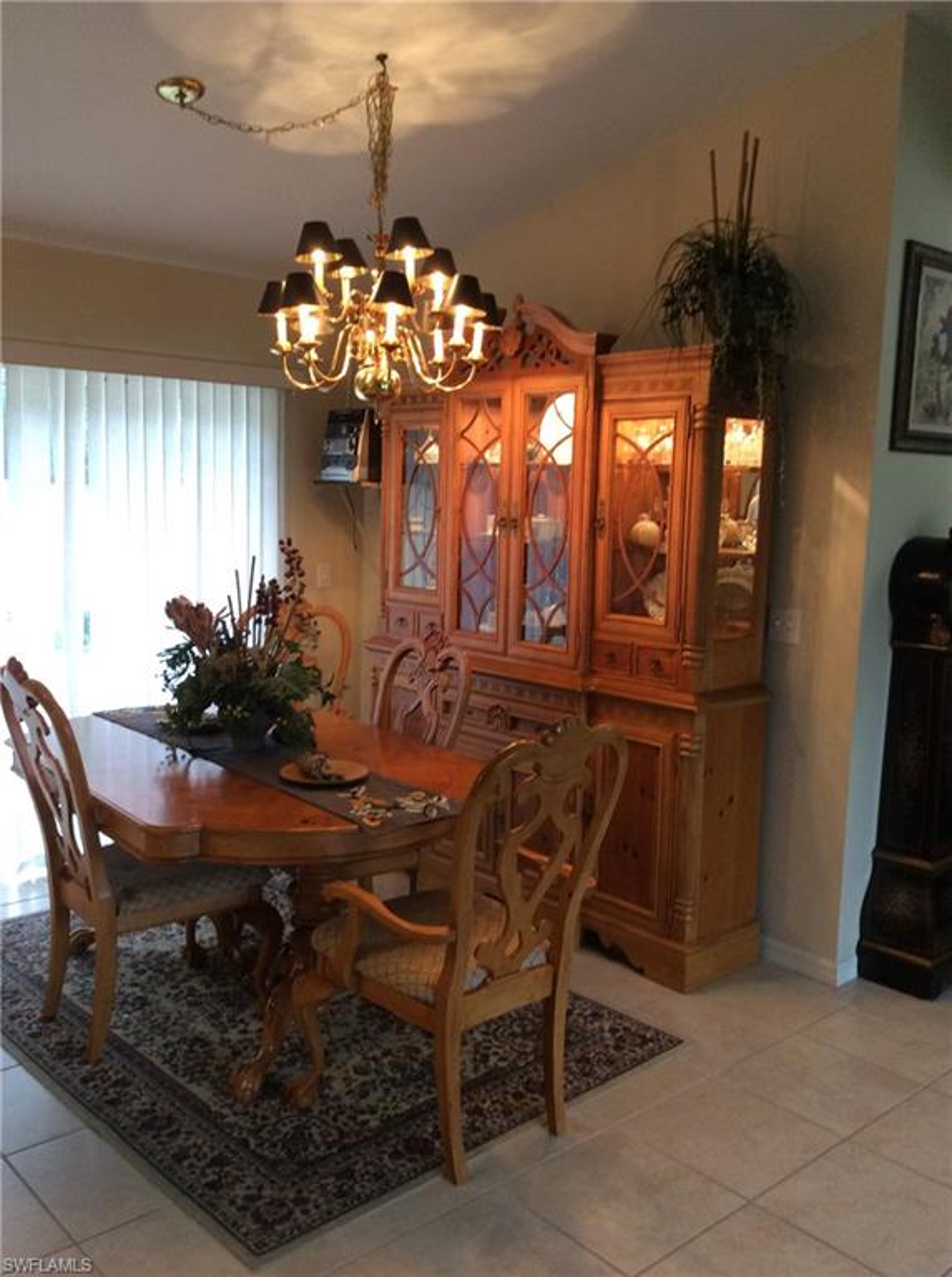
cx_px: 476
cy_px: 638
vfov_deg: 56.9
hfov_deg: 44.0
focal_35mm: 32
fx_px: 1177
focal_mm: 3.3
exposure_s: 1/24
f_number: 2.4
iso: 100
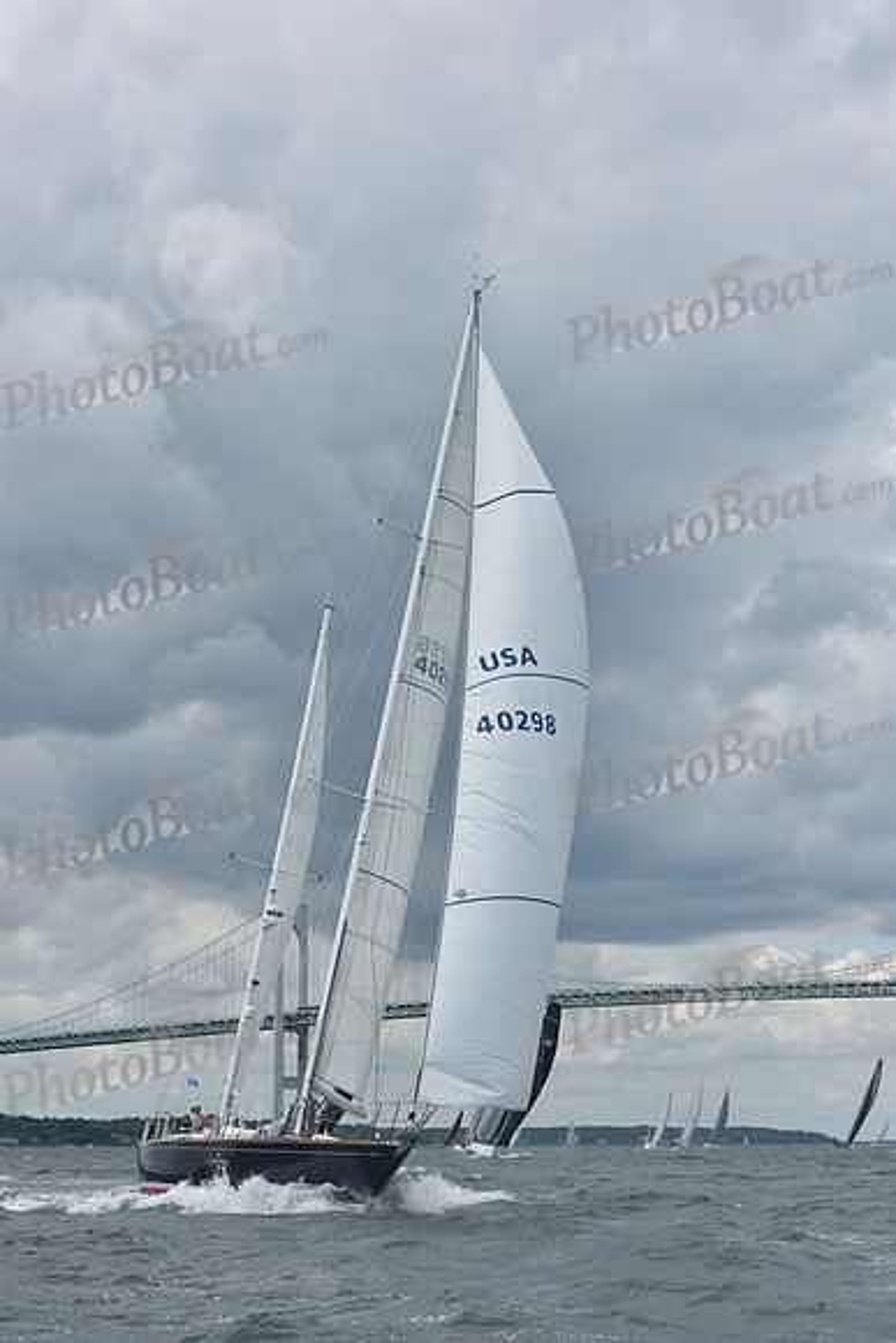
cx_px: 448
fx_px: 2798
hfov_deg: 18.2
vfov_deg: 27.0
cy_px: 672
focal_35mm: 75
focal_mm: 75
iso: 250
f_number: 8
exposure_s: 1/1000
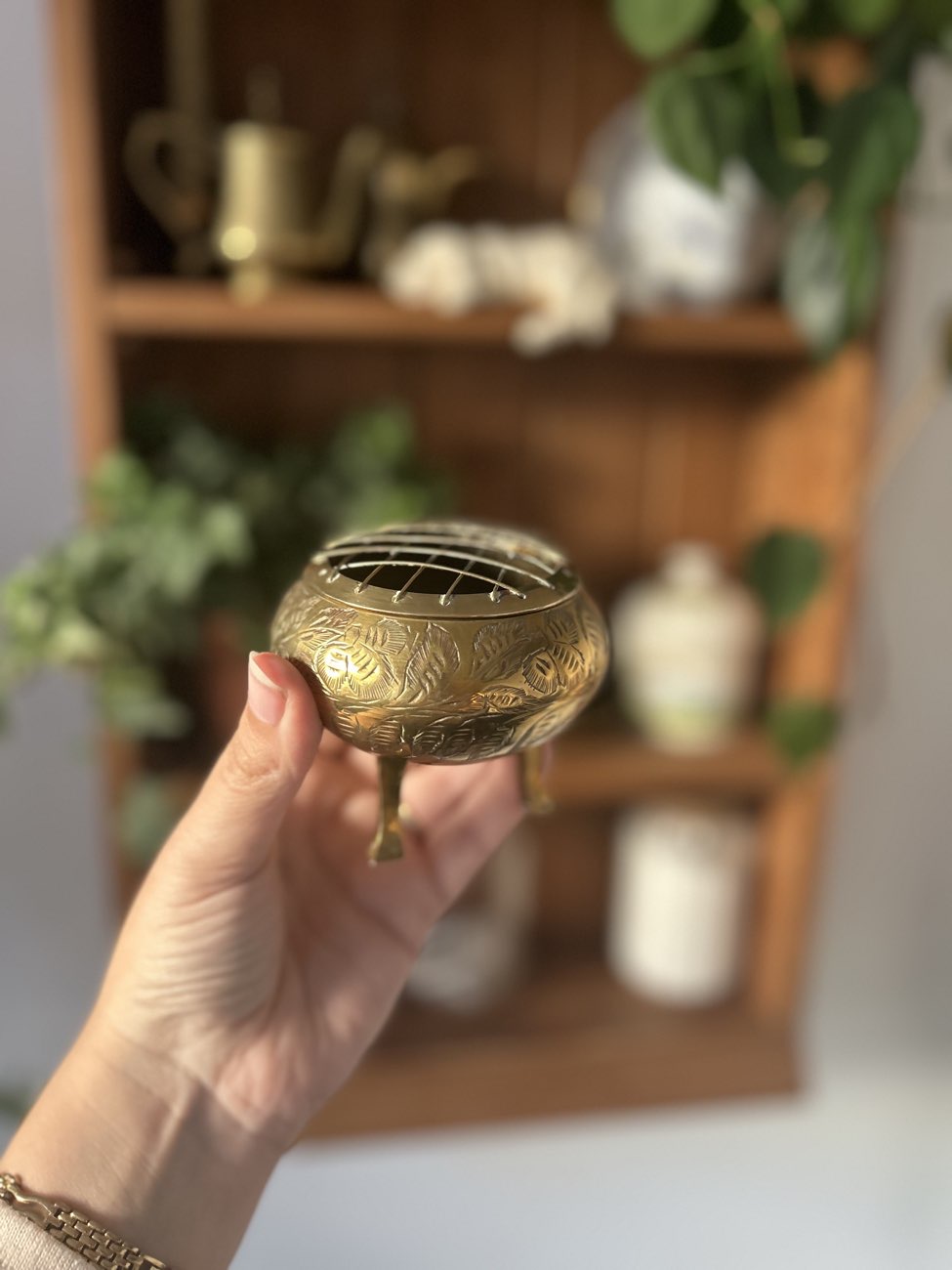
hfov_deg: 53.1
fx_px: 953
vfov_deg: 67.3
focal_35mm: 26
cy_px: 635
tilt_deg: -14.4
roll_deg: -1.4
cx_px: 476
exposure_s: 1/50
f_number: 1.5
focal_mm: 5.7
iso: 250
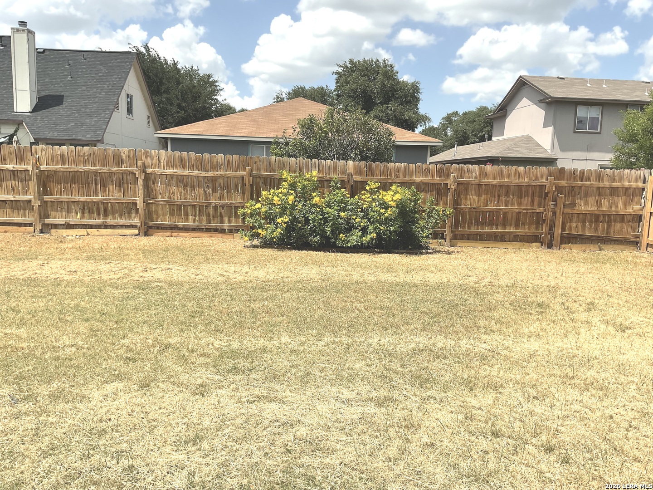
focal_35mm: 29
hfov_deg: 61.7
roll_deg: -1.9
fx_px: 547
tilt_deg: -8.0
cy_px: 245
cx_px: 326
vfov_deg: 48.2
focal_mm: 3
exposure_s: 1/2538
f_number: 1.8
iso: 16
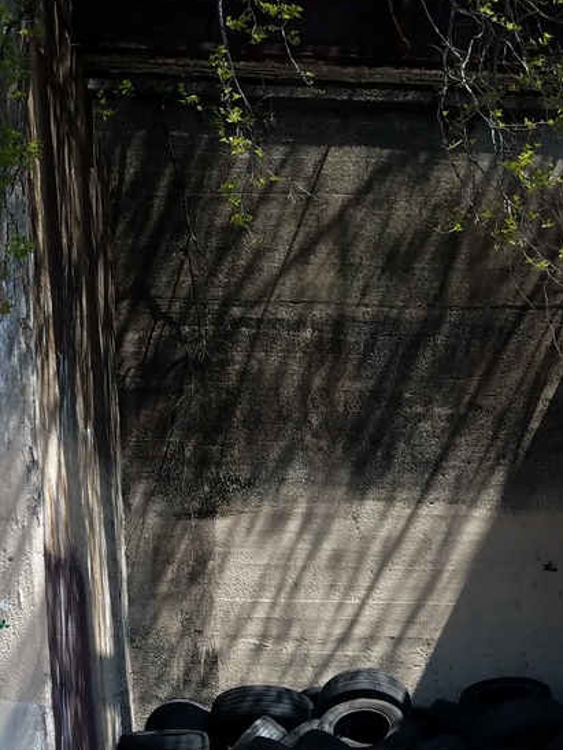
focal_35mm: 57
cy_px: 780
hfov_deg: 25.6
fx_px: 1235
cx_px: 342
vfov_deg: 30.9
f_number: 1.7
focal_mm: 4.2
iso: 40
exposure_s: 1/1380
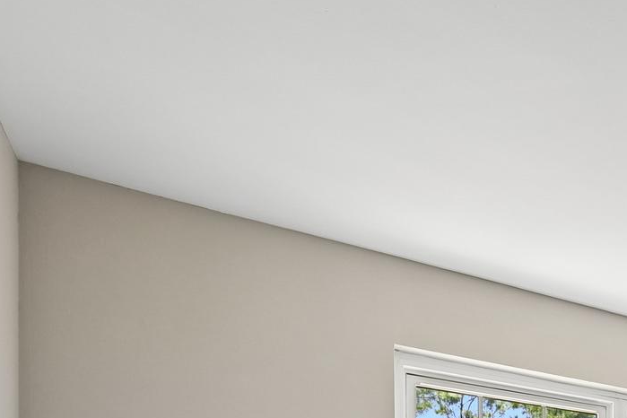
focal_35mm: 41
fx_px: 714
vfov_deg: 26.0
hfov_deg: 36.6
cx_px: 752
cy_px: 592
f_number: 8
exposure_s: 1/25
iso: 100
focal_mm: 14
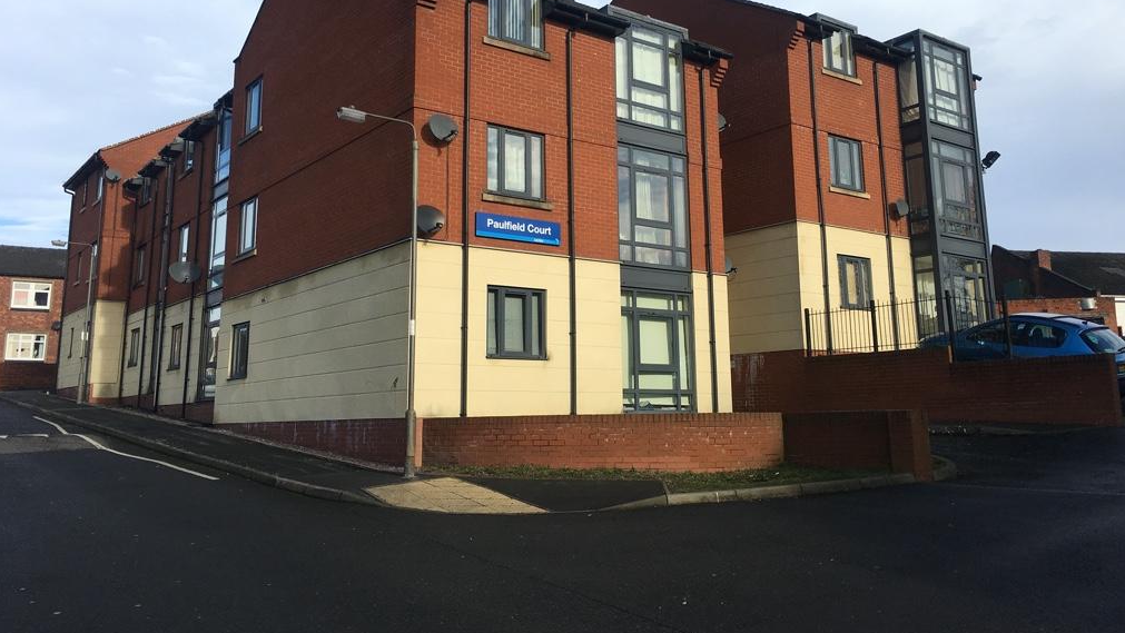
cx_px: 565
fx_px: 955
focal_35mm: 32
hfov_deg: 61.0
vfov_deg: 36.4
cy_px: 231
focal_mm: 4.15
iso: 25
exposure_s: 1/1221
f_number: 2.2
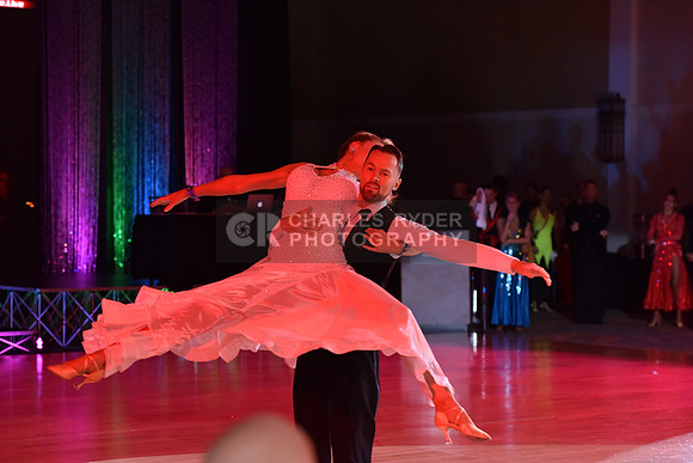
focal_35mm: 110
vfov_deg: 12.5
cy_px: 232
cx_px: 346
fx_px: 2118
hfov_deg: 18.6
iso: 1600
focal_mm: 110
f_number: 4
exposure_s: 1/250
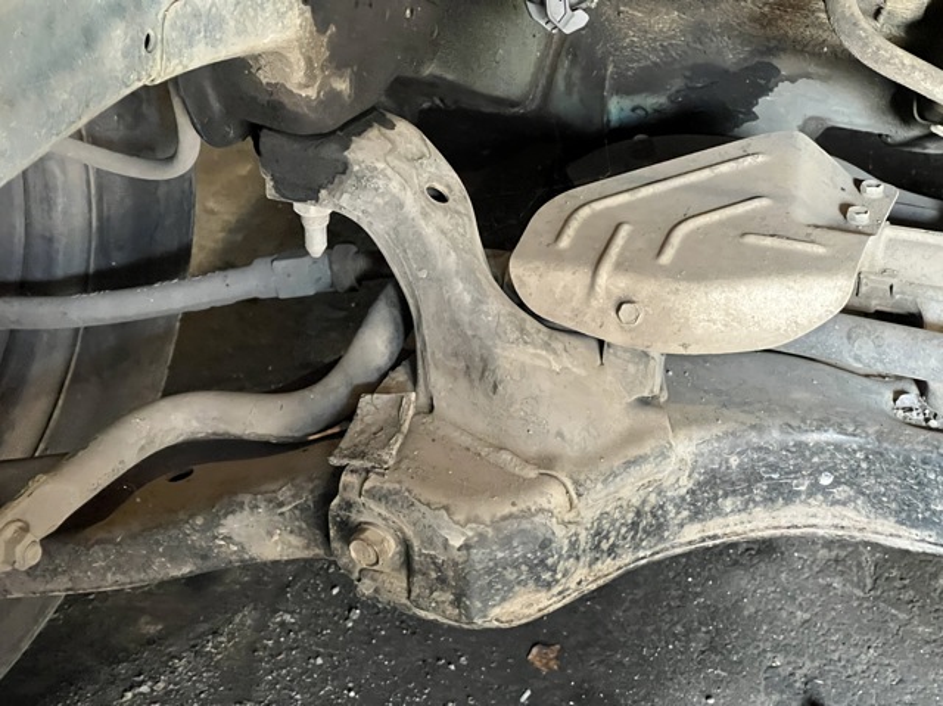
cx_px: 472
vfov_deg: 19.1
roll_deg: +2.4
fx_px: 2096
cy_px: 353
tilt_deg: -29.9
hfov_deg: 25.4
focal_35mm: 77
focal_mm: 9
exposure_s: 1/30
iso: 1250
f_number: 2.8
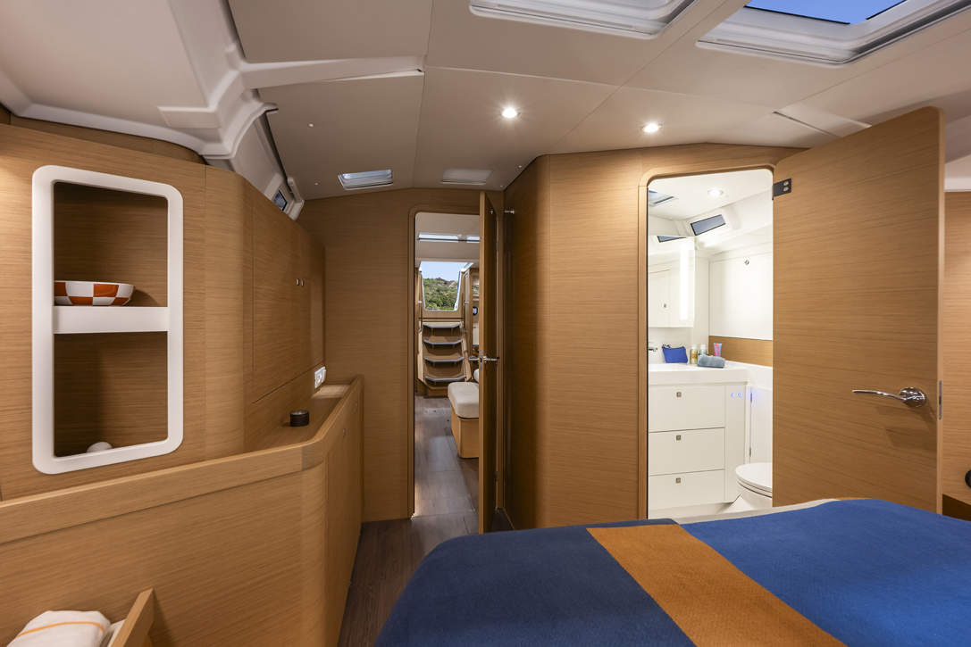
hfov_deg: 100.4
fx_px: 405
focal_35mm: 15
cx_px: 486
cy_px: 324
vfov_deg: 77.3
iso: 320
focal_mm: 15
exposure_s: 1/3
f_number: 8
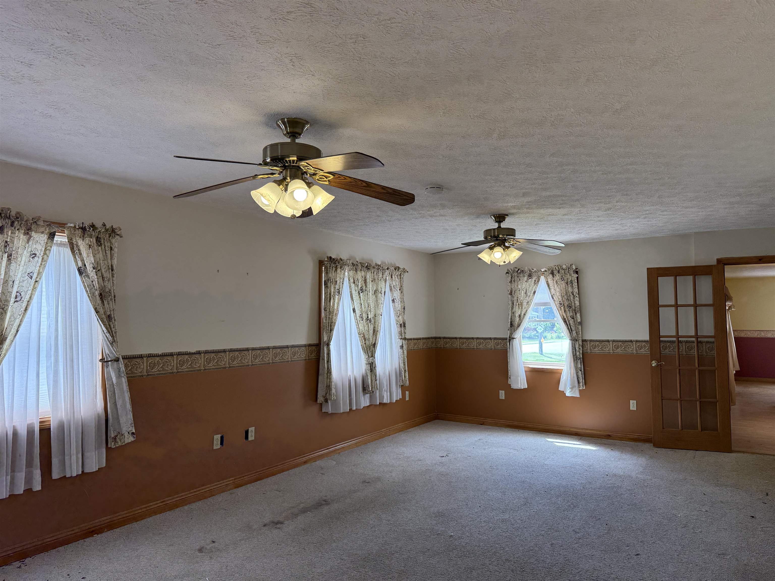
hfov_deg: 71.6
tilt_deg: +2.7
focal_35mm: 24
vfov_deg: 56.8
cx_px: 388
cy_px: 290
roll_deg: +0.8
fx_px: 537
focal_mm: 6.76
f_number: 1.78
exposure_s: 1/234
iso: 160
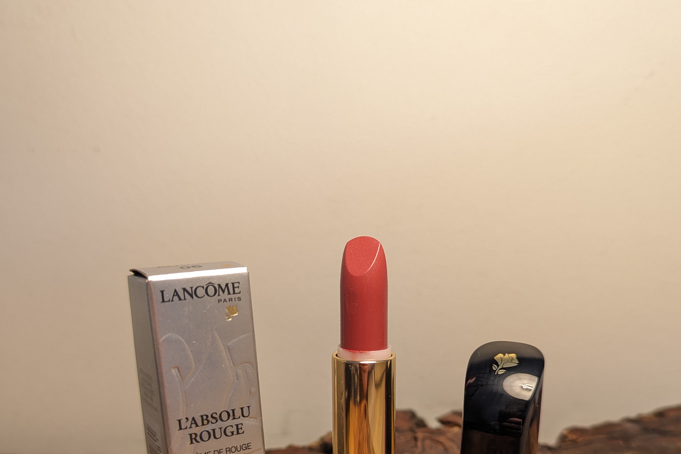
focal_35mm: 34
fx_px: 643
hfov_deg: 55.8
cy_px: 355
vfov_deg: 37.6
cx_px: 347
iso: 73
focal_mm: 6.81
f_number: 1.85
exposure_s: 1/90
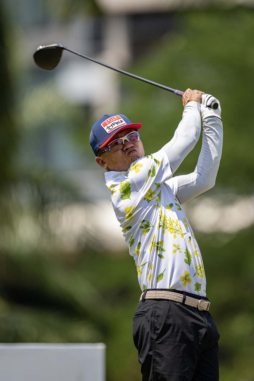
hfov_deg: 3.4
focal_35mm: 400
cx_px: 127
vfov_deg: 5.2
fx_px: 4233
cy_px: 190
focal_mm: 400
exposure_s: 1/8000
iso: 1000
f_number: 3.5
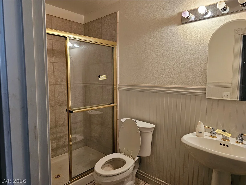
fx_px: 163
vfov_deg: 58.9
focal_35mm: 23
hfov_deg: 73.9
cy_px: 92
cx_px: 123
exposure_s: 1/120
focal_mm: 6.3
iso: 400
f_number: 1.7
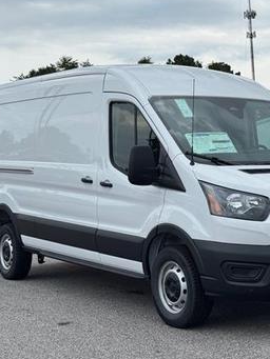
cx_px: 198
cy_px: 168
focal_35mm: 71
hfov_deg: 20.6
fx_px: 738
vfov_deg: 27.4
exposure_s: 1/1637
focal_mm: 6.76
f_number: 1.78
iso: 64
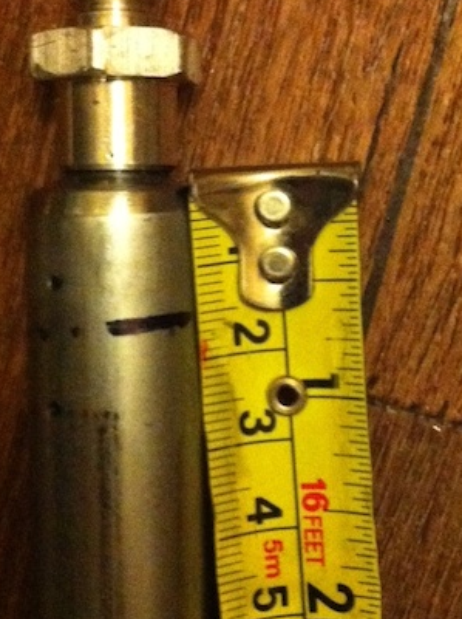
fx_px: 1248
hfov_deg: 21.0
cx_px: 253
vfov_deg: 27.8
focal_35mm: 70
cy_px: 302
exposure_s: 1/15
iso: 1000
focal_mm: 3.85
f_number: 2.8
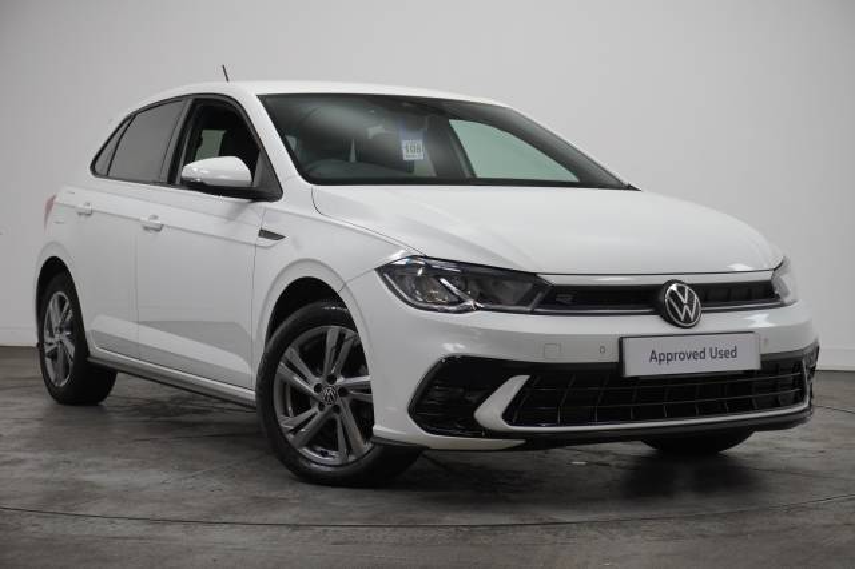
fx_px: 1531
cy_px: 284
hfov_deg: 31.2
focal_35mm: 64
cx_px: 428
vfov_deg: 21.1
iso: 1600
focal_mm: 43
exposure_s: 1/200
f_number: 5.6
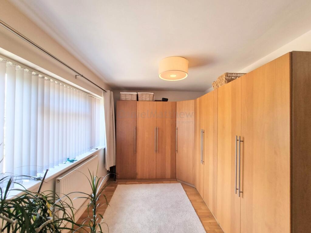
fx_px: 117
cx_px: 156
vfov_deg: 89.9
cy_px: 116
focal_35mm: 13
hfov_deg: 106.2
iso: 64
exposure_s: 1/50
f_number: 2.2
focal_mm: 2.2
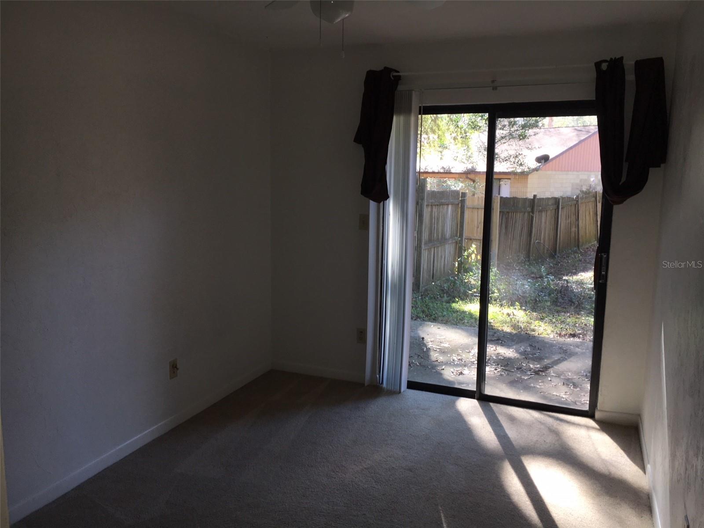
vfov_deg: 48.2
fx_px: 590
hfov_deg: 61.7
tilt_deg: -8.9
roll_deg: -0.3
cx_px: 352
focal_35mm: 29
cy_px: 264
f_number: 2.2
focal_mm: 4.15
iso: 25
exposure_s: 1/52
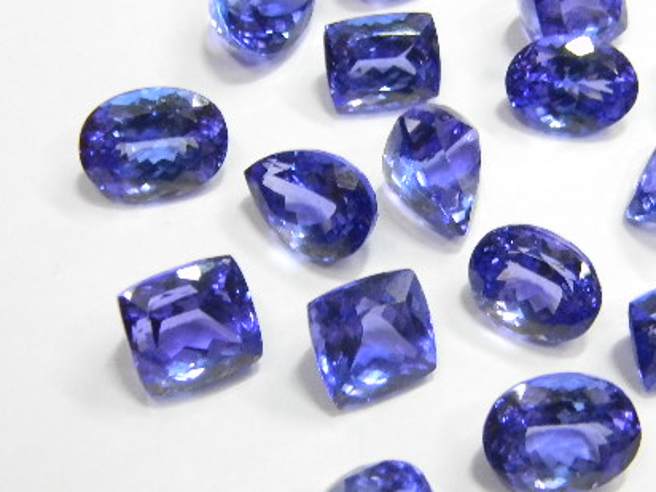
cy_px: 264
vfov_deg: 20.2
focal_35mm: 73
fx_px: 1383
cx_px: 505
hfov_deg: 26.3
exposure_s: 1/20
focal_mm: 8.6
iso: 400
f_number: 3.9
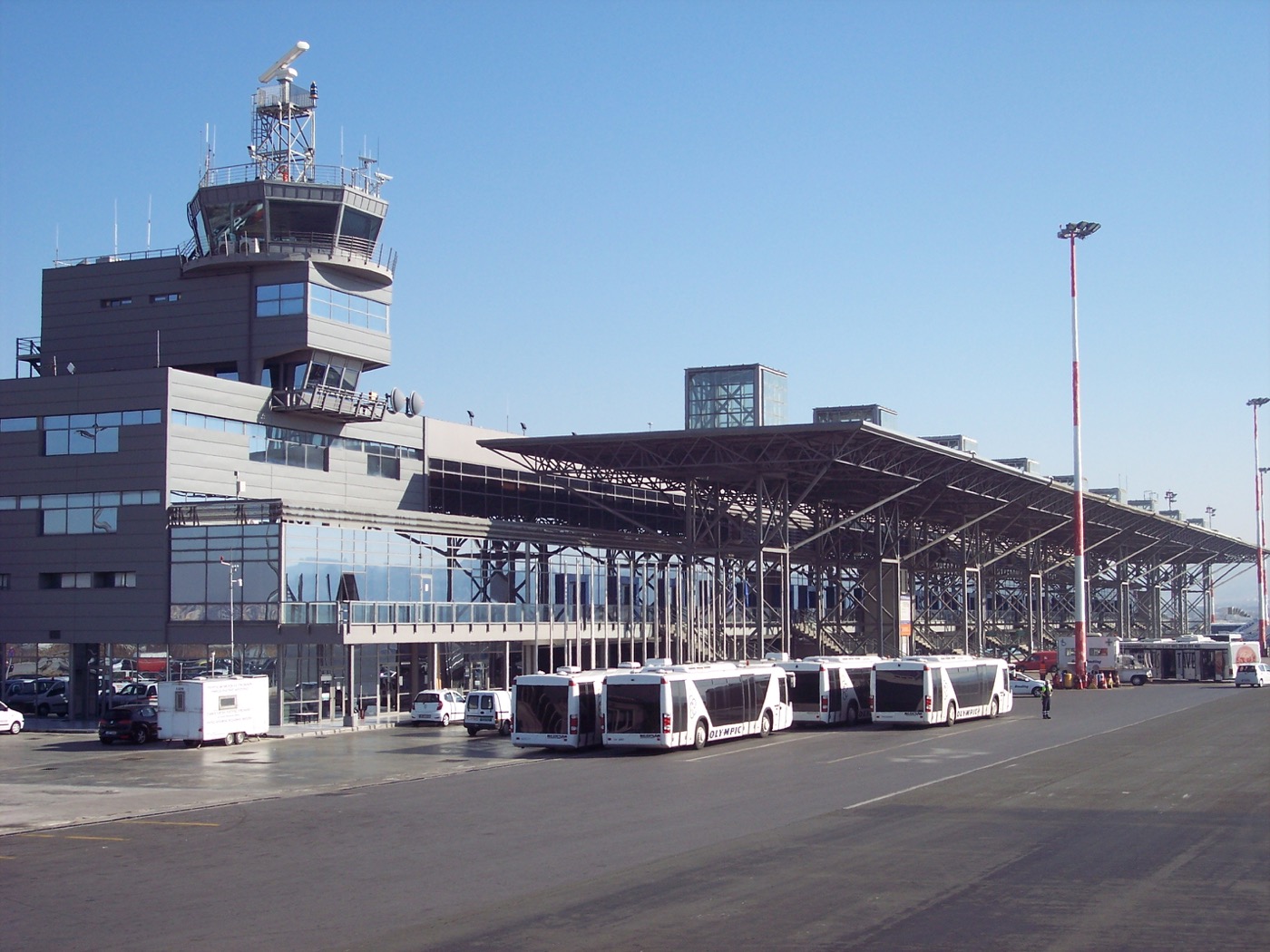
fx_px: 1908
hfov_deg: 36.8
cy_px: 476
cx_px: 635
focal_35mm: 52
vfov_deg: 28.0
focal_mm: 10.7
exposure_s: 1/500
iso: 100
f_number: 4.8
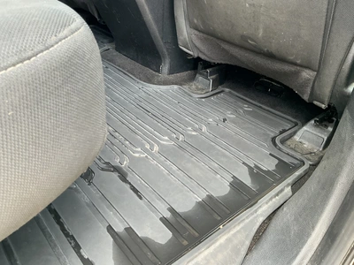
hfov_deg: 63.4
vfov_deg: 49.7
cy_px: 132
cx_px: 177
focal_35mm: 28
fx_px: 286
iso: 80
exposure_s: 1/60
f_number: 1.8
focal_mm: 3
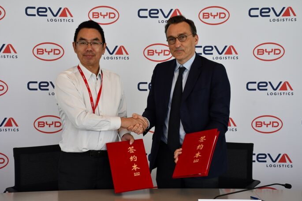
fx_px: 537
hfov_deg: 31.4
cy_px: 99
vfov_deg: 21.3
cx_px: 150
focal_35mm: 64
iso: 800
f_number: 8
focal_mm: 42
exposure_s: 1/250
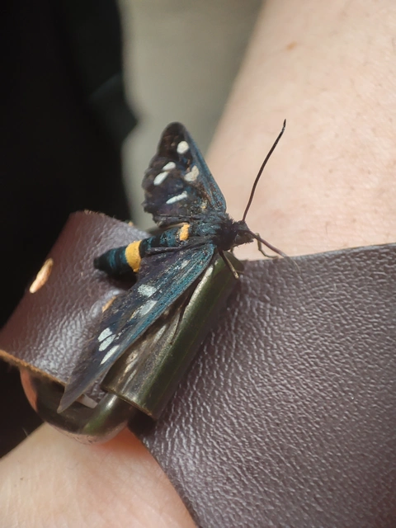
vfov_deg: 38.9
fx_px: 747
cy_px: 264
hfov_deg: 29.7
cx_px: 198
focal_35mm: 49
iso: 50
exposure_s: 1/155
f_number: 2.4
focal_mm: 4.1
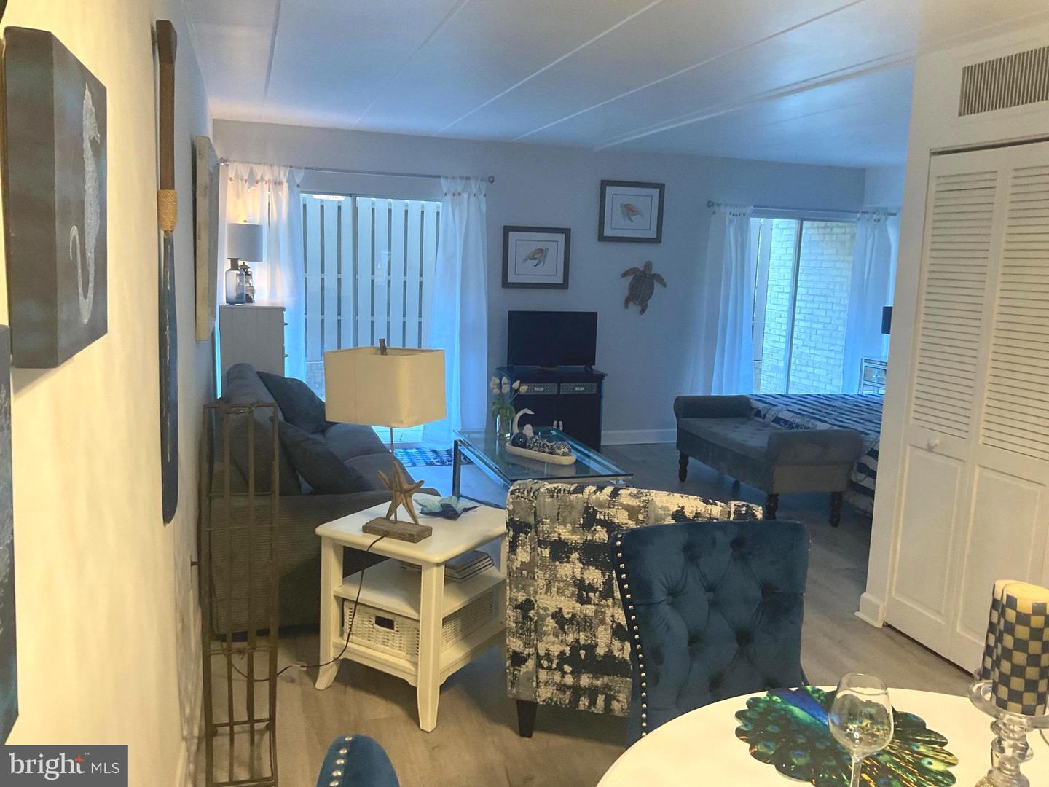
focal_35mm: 29
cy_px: 394
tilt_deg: -9.3
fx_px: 879
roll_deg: -1.8
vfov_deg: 48.2
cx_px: 524
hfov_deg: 61.7
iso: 200
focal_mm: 3
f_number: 1.8
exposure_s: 1/60
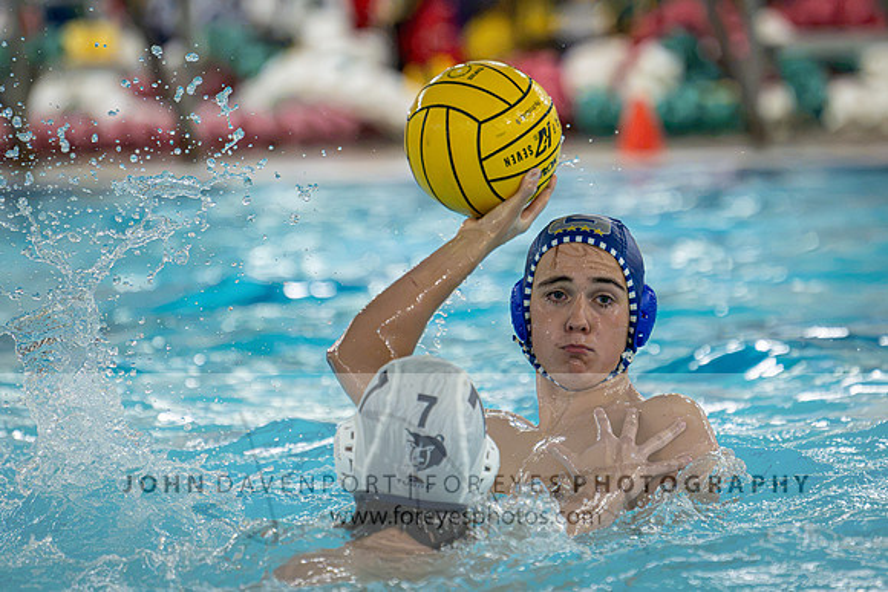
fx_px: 10533
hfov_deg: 4.8
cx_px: 480
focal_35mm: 427
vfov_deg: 3.2
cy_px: 259
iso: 11400
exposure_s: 1/1000
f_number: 4
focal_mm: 280
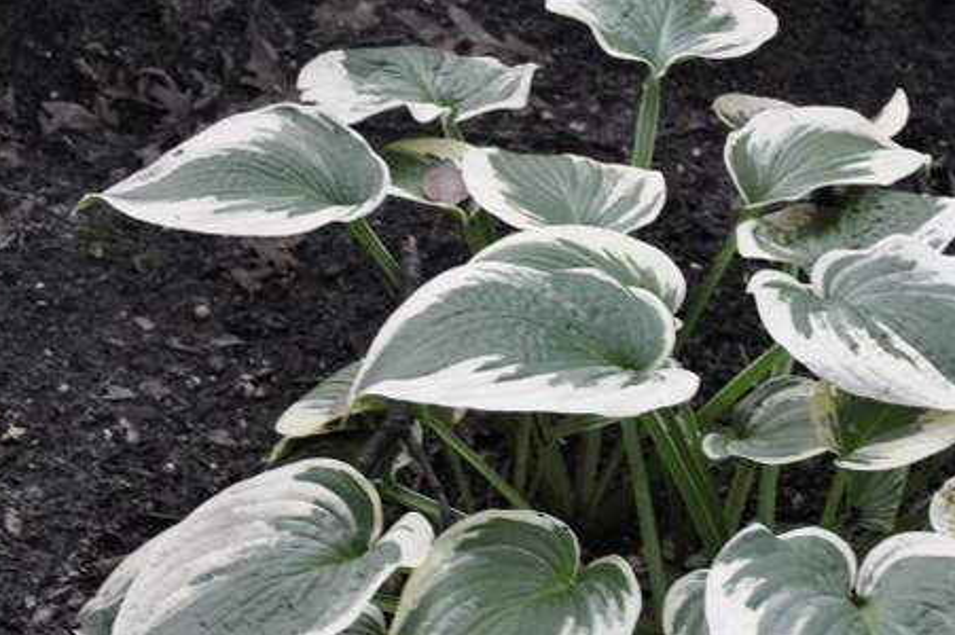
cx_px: 654
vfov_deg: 10.3
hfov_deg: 15.4
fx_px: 3526
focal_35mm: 133
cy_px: 493
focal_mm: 50
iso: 500
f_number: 5
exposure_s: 1/60
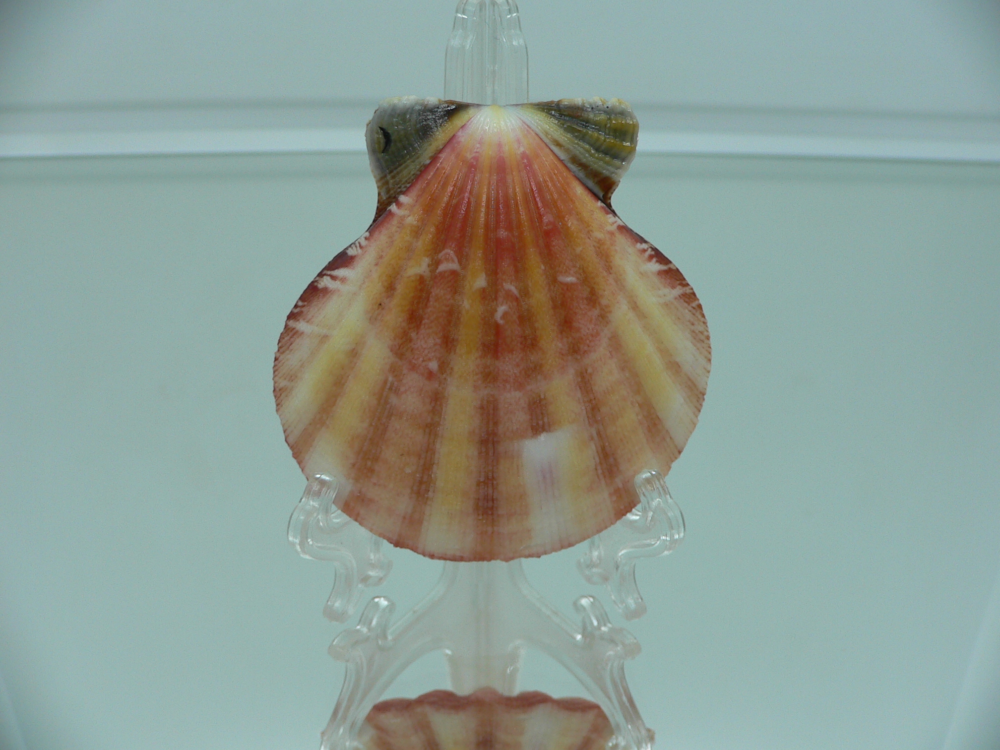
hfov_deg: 52.6
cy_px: 375
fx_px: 1011
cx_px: 500
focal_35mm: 35
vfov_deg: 40.7
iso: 80
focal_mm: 4.6
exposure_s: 1/60
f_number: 2.8
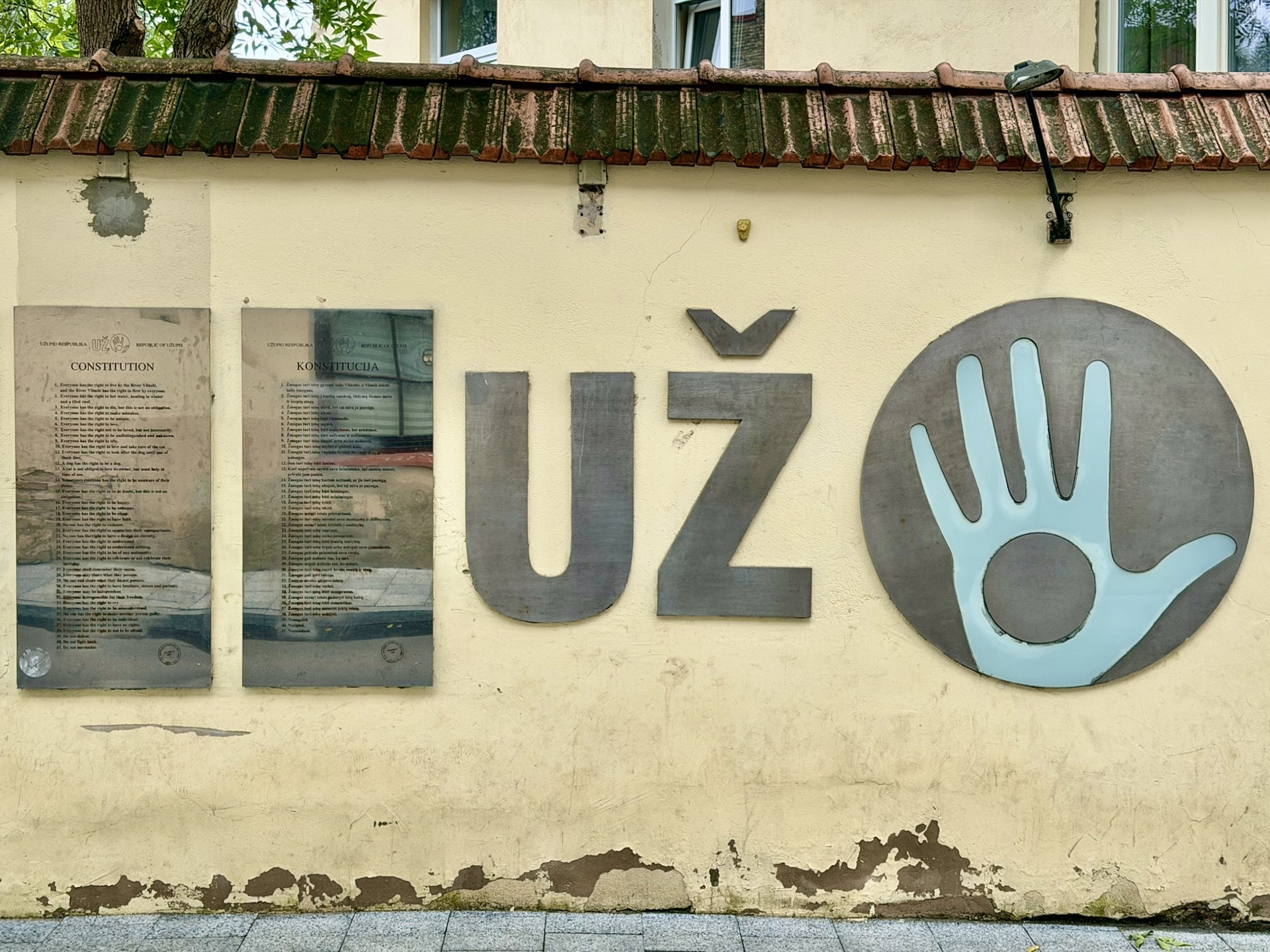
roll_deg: -0.4
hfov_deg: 39.7
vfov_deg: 30.3
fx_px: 1761
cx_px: 635
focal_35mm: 48
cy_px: 476
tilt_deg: -3.1
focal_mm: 6.76
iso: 80
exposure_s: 1/496
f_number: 1.78
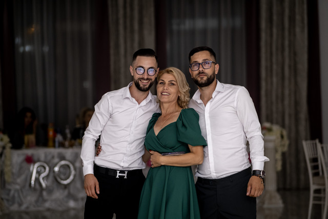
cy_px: 110
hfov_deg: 16.0
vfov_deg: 10.7
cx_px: 164
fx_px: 1166
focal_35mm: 128
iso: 1000
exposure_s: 1/200
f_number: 1.8
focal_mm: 85
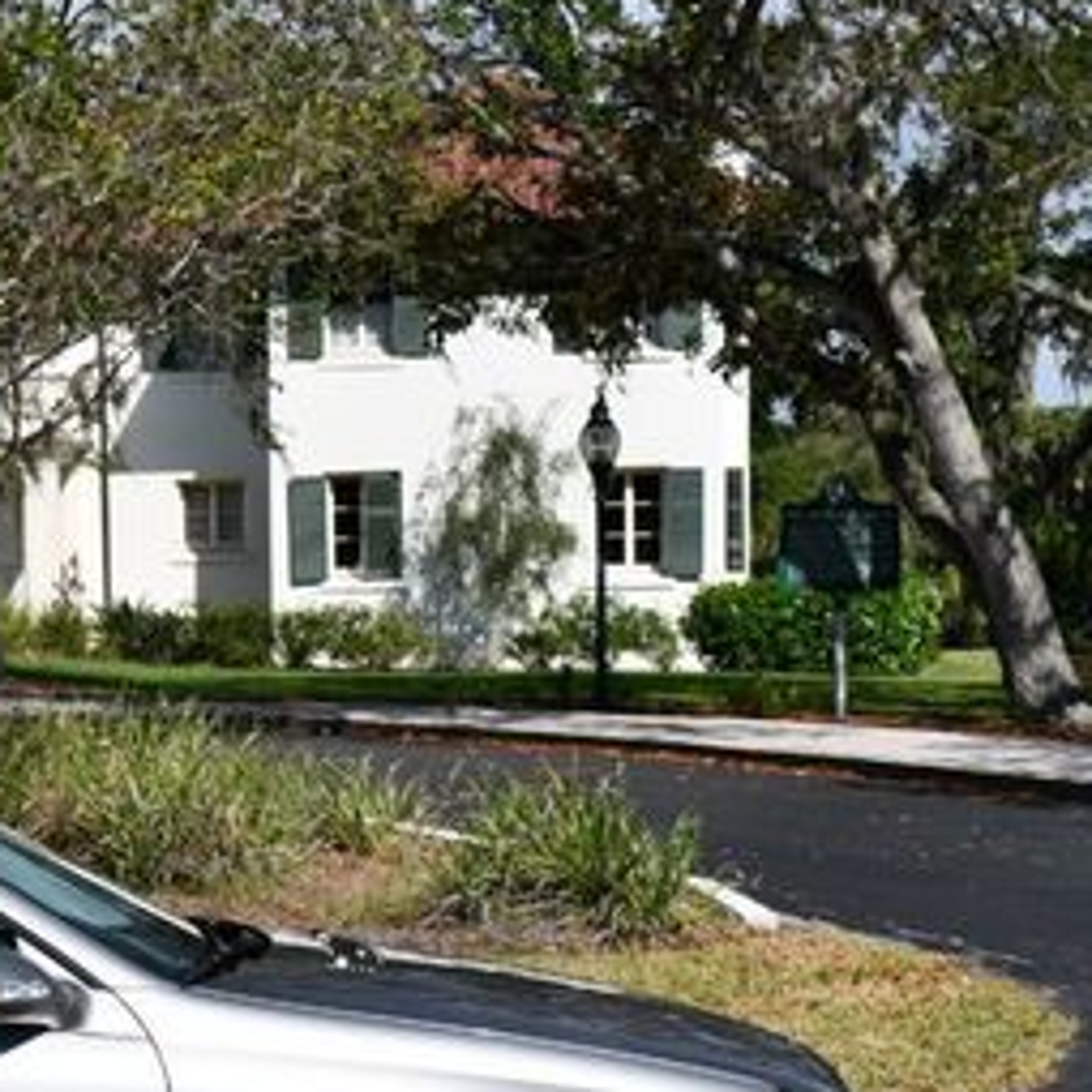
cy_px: 728
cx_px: -266
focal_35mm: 98
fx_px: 3498
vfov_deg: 17.7
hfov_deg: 16.9
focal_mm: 31
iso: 100
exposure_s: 1/400
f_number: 9
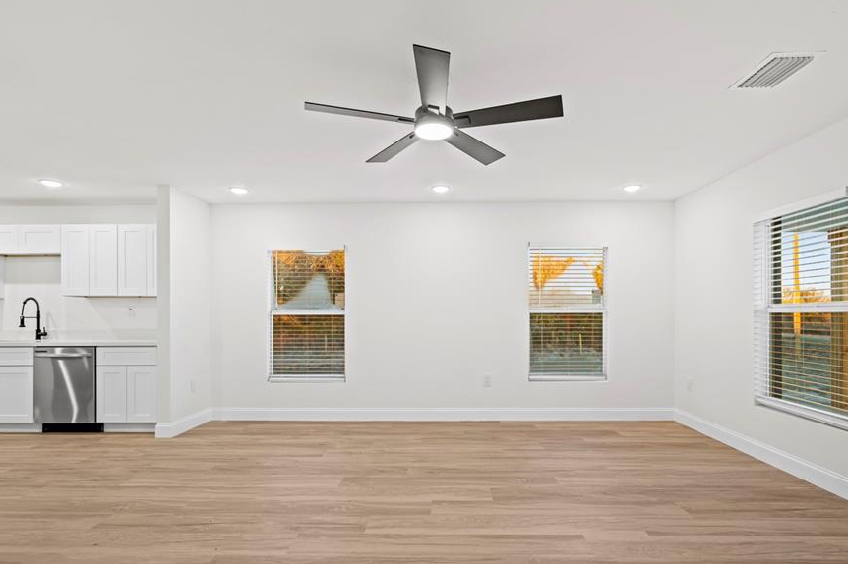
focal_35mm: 19
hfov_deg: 86.9
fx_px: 447
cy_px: 316
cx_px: 437
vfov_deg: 64.3
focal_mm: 16
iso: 400
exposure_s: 1/5
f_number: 4
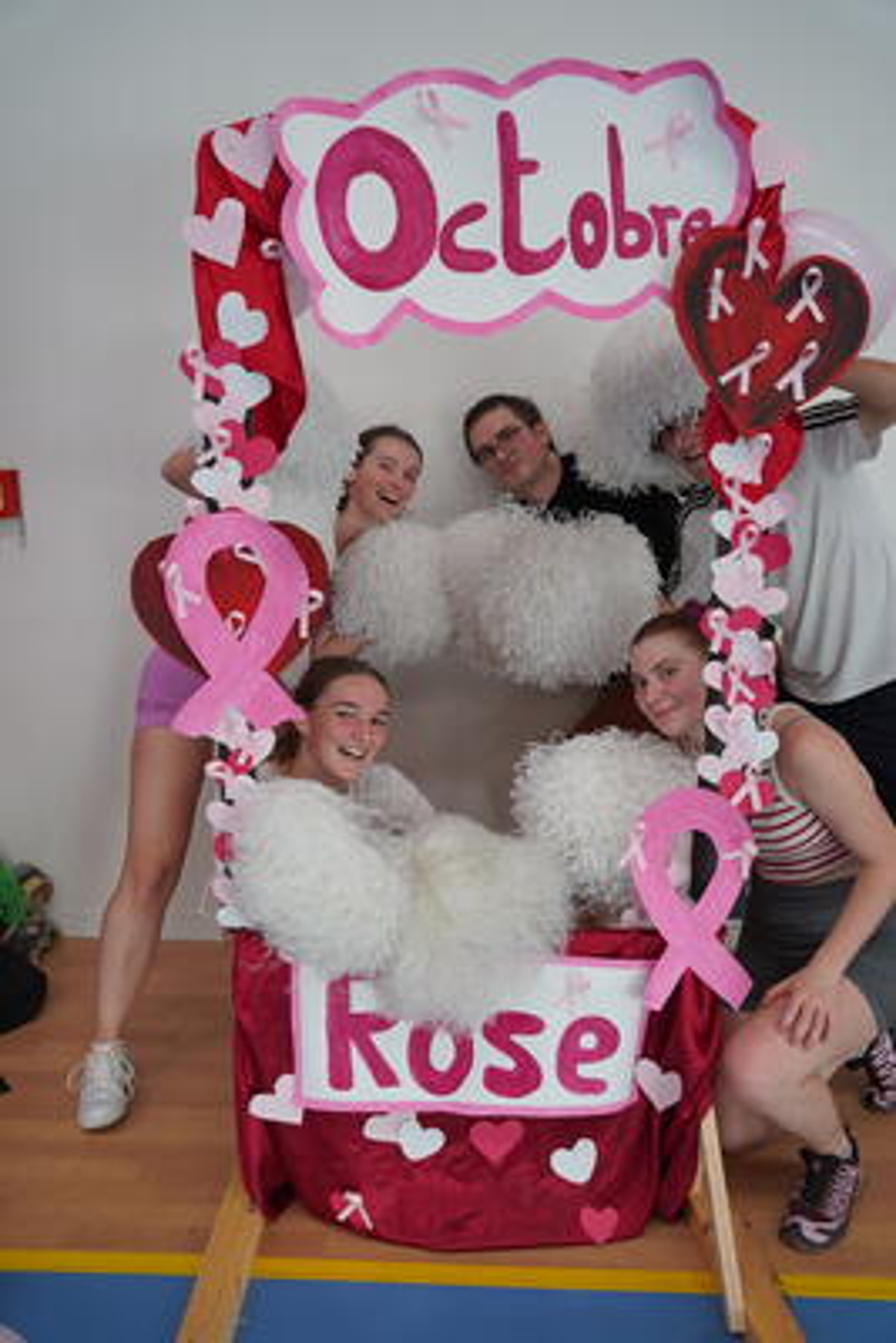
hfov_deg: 42.0
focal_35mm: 31
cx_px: 448
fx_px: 1167
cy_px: 672
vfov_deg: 59.8
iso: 500
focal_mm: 31.3
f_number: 4
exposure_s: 1/160
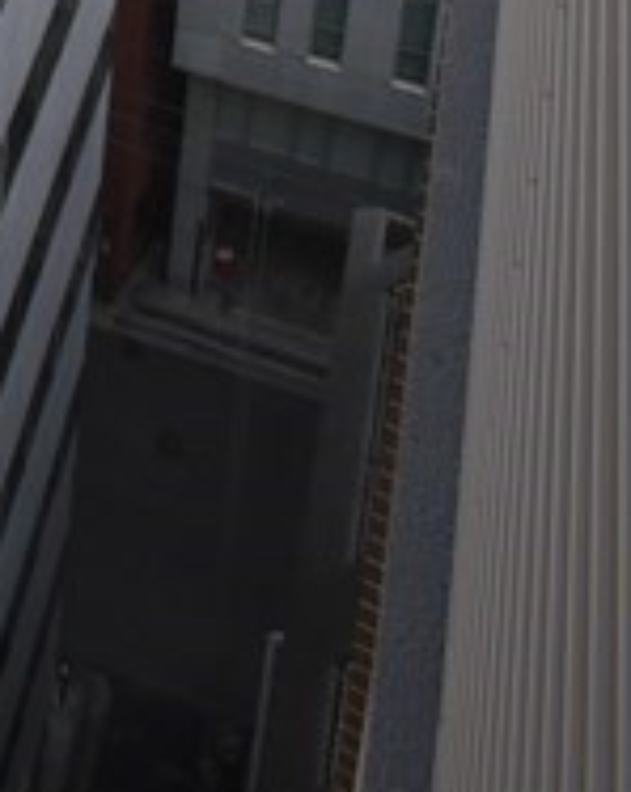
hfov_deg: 16.7
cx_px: -529
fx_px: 1755
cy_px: -1008
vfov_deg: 15.9
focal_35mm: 75
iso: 160
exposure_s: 1/100
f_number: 4.5
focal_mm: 7
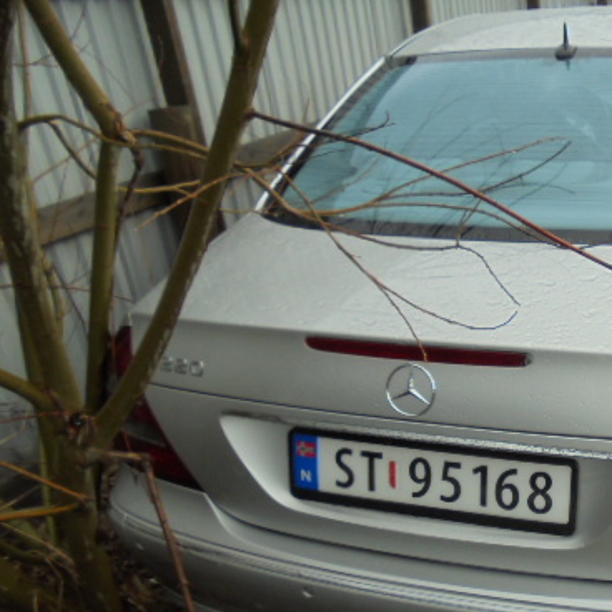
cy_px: 392
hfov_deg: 39.4
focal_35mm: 40
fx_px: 800
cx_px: 527
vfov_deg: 41.5
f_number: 3.5
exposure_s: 1/125
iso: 100
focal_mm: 4.6
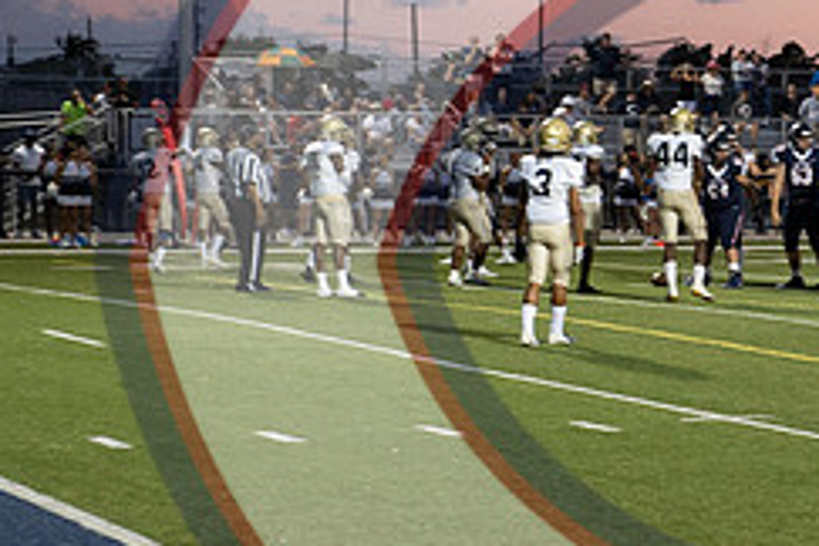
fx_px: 3367
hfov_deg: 13.7
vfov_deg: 9.3
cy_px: 261
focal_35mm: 148
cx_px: 836
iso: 1250
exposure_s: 1/60
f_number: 4.5
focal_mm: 62
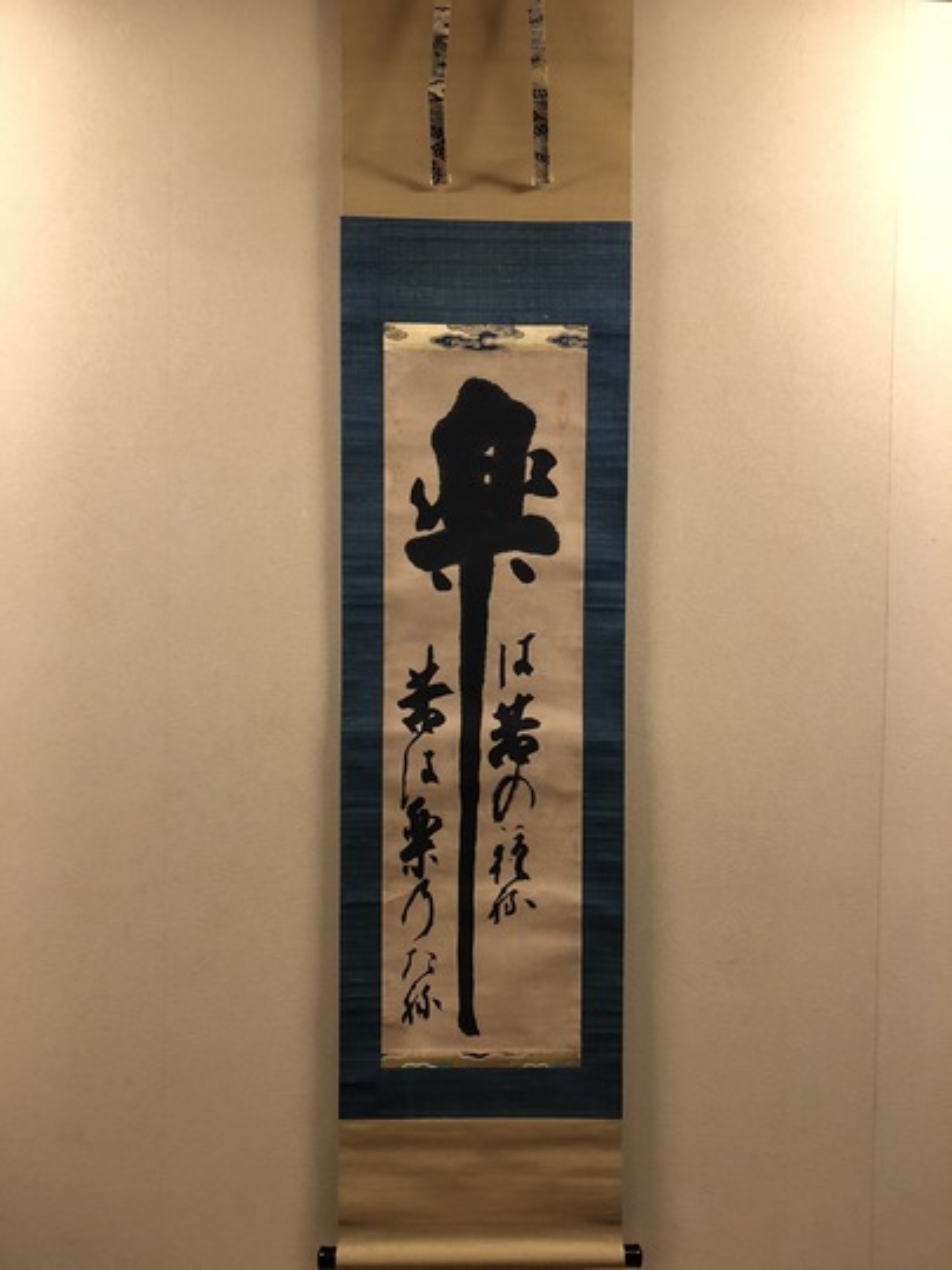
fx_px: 1027
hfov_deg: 49.7
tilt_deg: -1.2
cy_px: 635
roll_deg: -1.1
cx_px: 476
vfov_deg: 63.4
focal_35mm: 28
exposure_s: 1/15
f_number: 1.8
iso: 64
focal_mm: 3.99
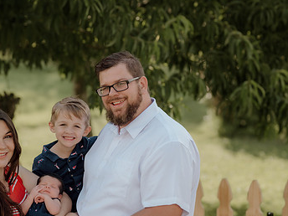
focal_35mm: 138
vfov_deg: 10.7
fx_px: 1148
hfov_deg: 14.3
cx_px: 80
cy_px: 156
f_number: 2.5
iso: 80
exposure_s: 1/320
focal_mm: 85
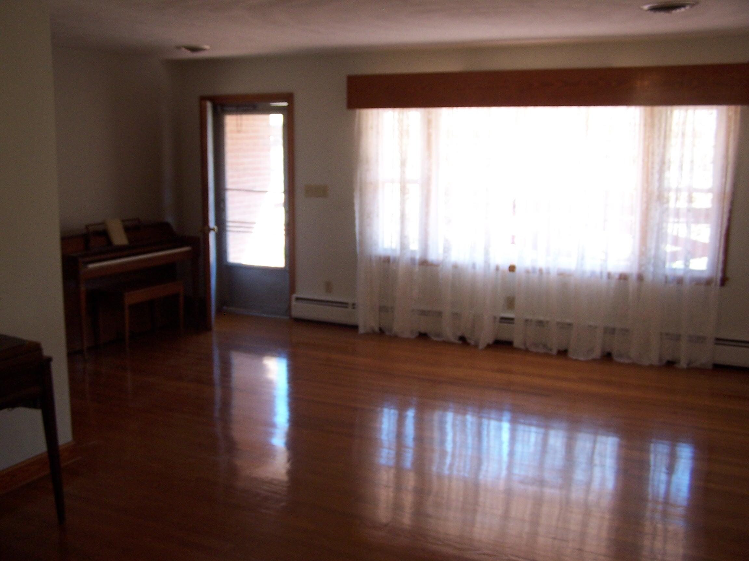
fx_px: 822
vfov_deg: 37.7
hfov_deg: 49.0
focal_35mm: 38
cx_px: 374
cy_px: 280
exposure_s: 1/30
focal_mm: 6.3
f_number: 2.8
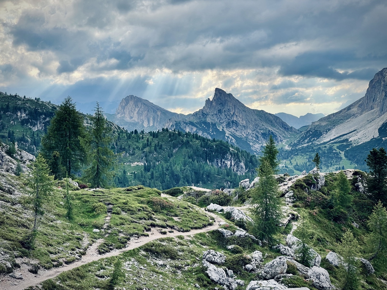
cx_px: 194
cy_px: 145
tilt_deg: -1.8
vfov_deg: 22.9
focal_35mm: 64
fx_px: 716
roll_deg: -0.2
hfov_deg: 30.3
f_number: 2.2
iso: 20
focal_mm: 7.5
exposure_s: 1/499
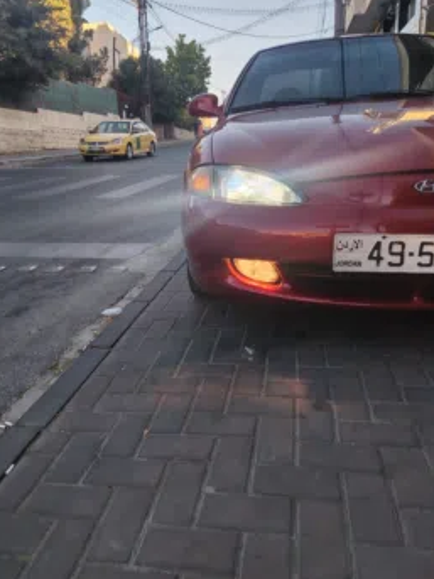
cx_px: 204
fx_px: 468
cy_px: 277
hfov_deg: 49.7
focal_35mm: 28
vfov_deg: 63.4
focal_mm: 5.25
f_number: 1.75
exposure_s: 1/172
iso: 100
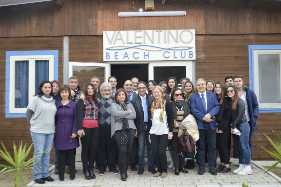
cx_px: 140
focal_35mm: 38
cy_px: 94
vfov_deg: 35.4
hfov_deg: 51.3
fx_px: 292
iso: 125
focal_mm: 25
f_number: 5.6
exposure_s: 1/125
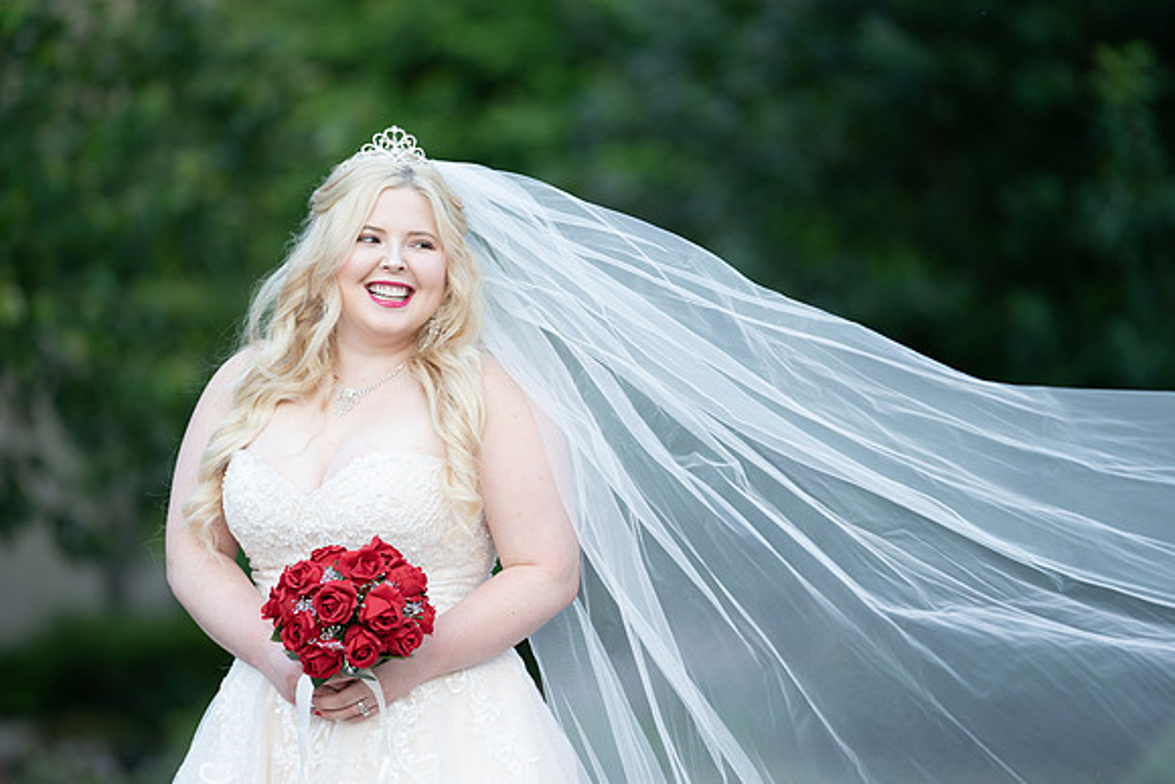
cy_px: 378
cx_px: 566
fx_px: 6700
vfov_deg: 6.7
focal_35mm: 205
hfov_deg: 10.0
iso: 250
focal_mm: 198
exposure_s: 1/200
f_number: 2.8
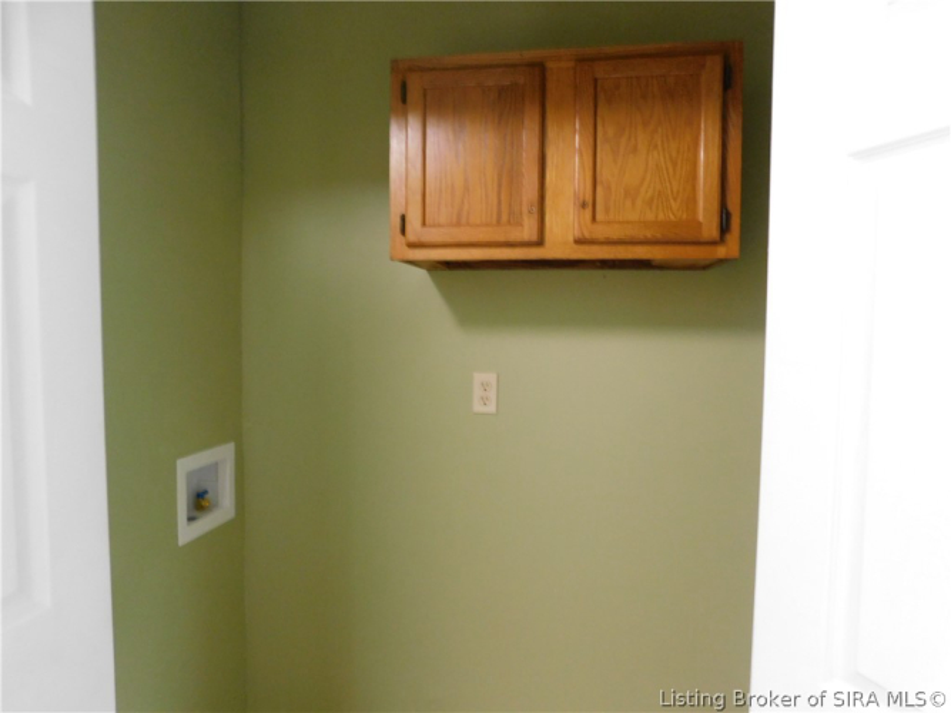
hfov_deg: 73.9
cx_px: 476
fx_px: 632
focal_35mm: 23
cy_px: 356
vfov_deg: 58.9
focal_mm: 4
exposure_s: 1/20
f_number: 3
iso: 400
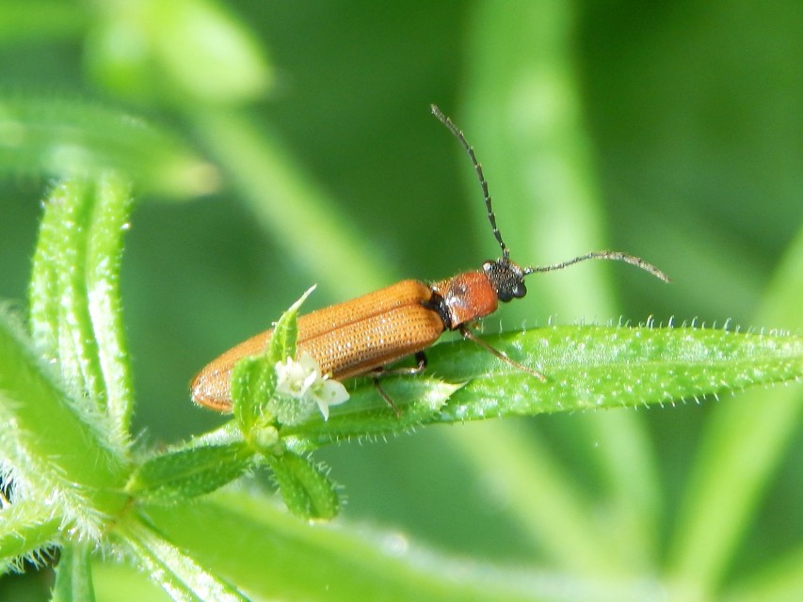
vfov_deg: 7.2
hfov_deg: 9.6
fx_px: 4803
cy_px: 301
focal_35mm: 207
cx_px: 402
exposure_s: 1/80
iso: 125
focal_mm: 37.1
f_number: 5.4
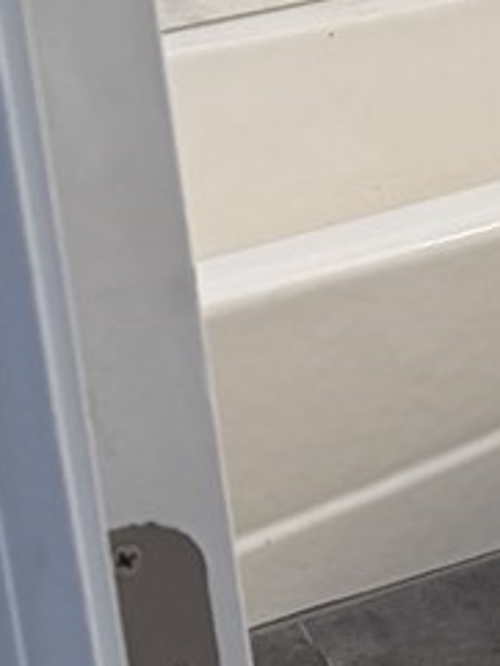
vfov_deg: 12.5
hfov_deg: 8.6
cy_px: -207
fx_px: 2944
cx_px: 1331
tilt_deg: -16.2
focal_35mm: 153
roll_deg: +1.7
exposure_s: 1/120
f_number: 1.78
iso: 160
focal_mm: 6.76
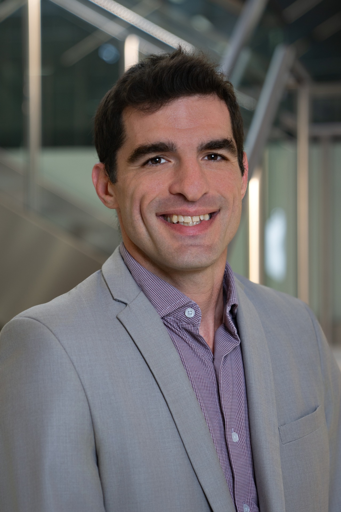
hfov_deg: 20.6
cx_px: 170
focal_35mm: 66
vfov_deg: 30.5
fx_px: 938
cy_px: 256
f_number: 2.8
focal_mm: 66
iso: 160
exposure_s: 1/60
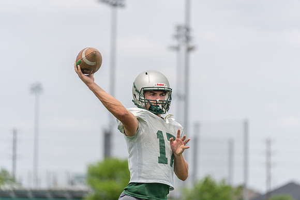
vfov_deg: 8.2
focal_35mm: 167
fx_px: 1392
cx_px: 150
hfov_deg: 12.3
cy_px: 100
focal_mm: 167
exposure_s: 1/1250
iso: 100
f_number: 3.2
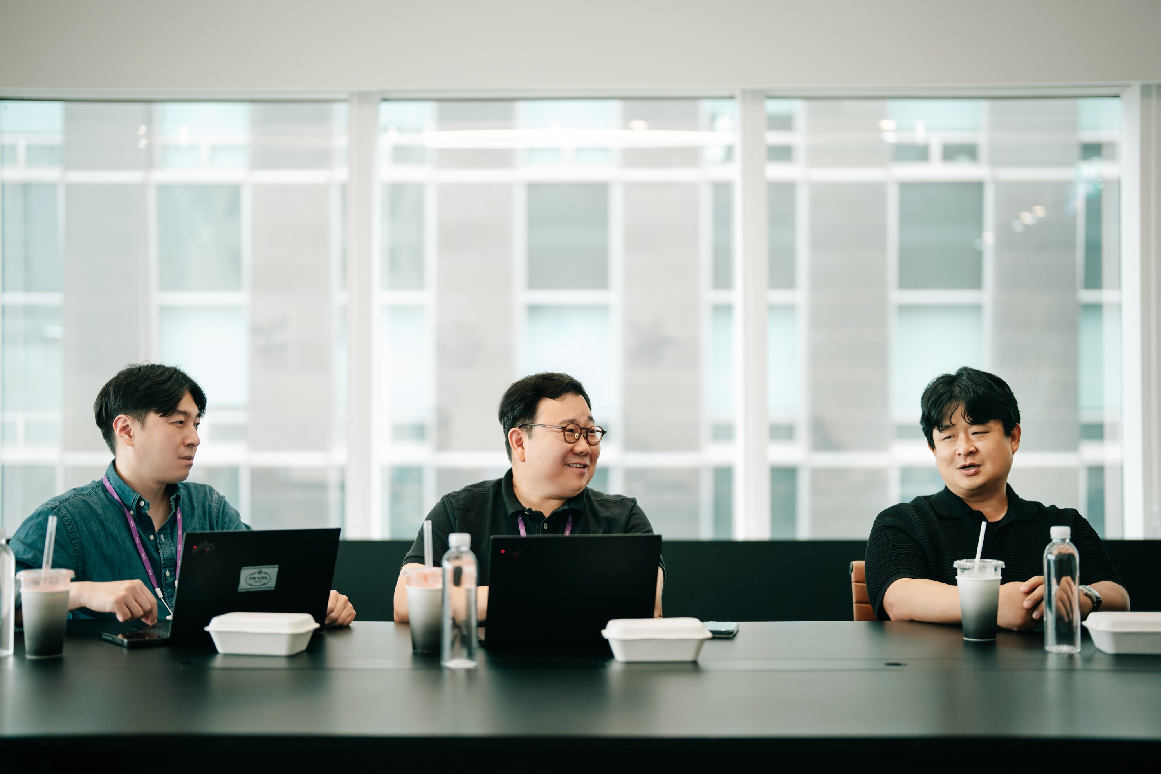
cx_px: 580
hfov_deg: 39.6
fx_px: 1612
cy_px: 387
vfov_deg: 27.0
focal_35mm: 50
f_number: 1.2
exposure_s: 1/400
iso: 400
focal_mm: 50
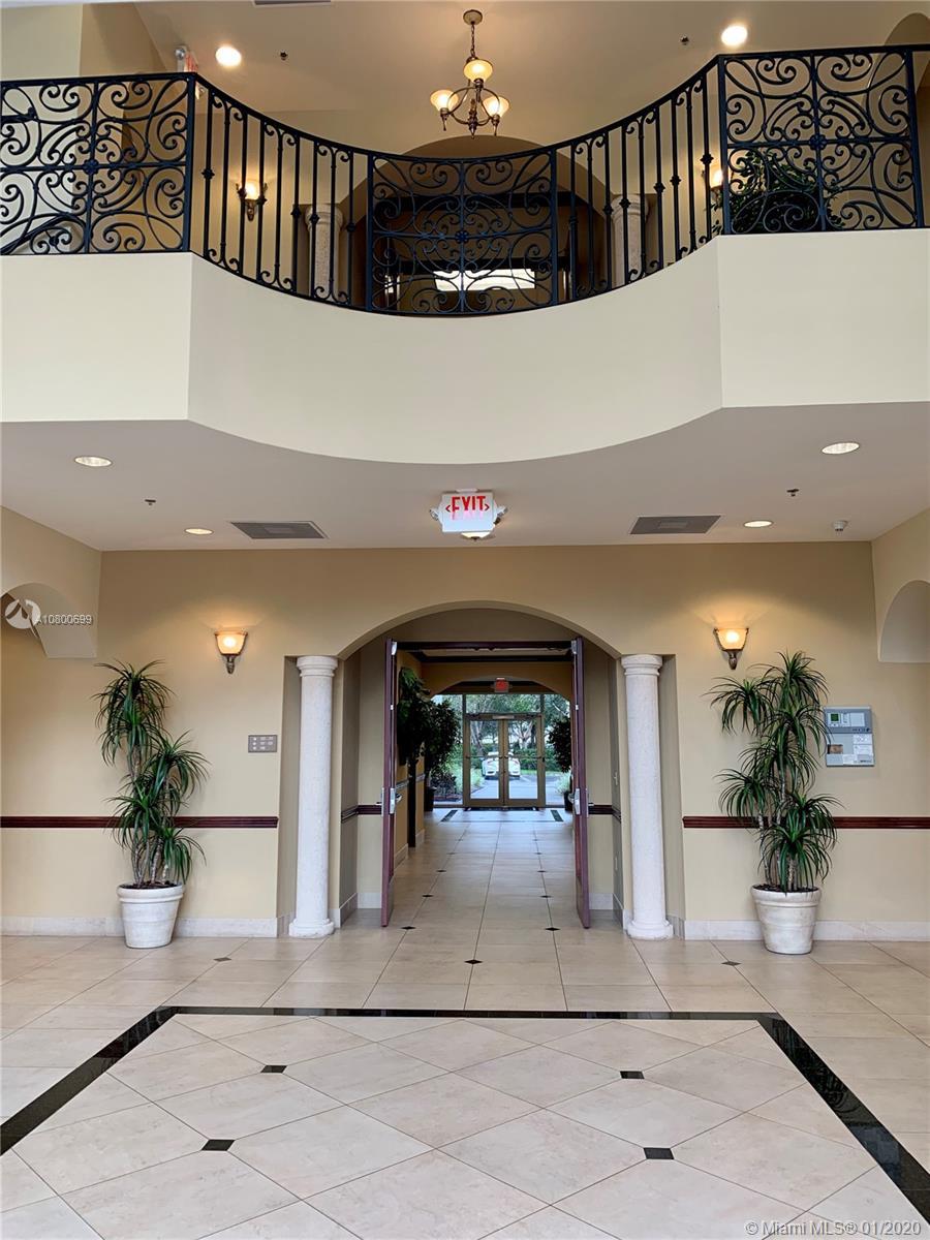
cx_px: 465
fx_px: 931
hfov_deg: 53.1
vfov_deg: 67.3
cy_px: 620
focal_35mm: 26
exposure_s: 1/121
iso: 50
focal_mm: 4.25
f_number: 1.8
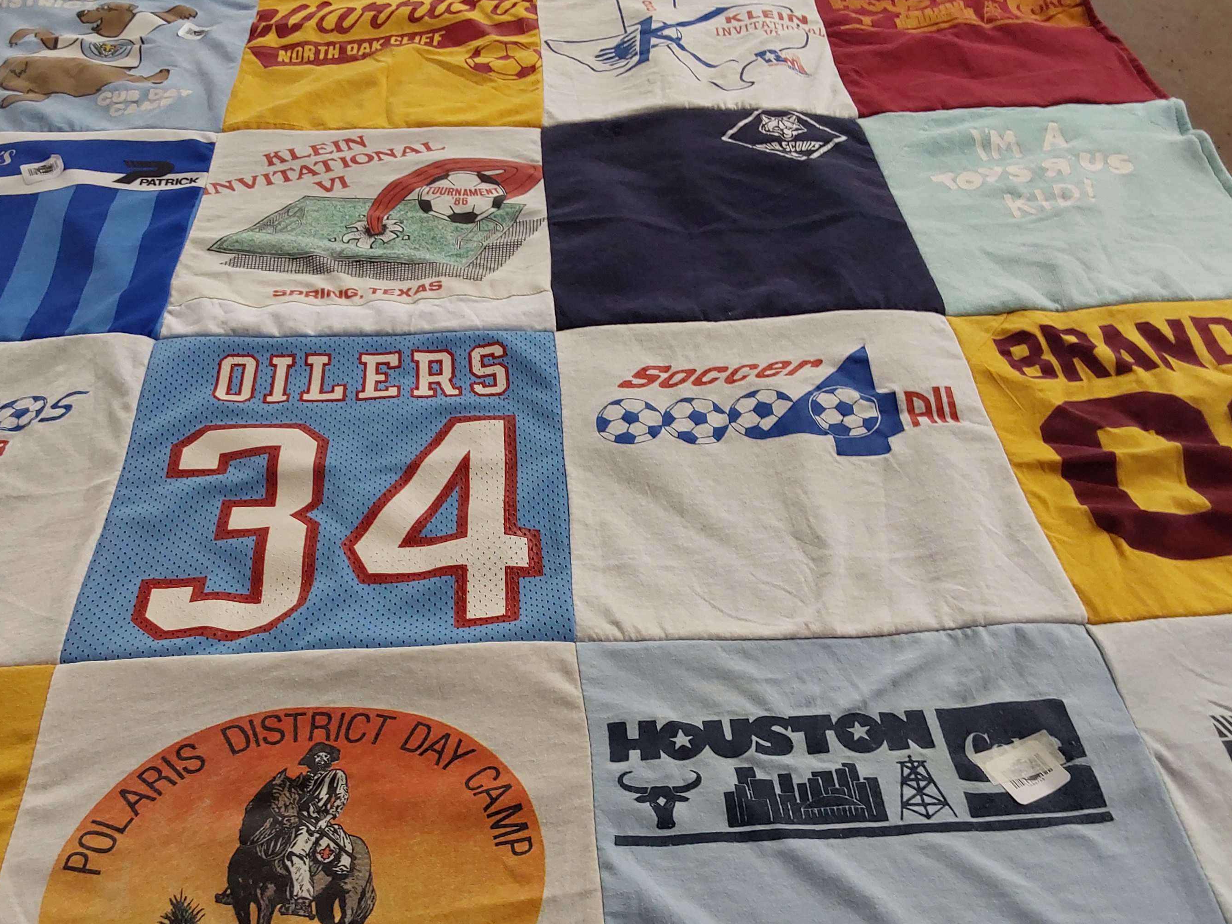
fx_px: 1210
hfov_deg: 53.8
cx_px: 540
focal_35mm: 34
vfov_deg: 41.6
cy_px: 556
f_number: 1.9
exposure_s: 1/50
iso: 64
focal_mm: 2.91
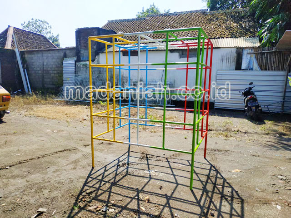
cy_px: 109
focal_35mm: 24
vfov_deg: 56.8
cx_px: 146
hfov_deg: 71.6
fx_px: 202
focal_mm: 3.94
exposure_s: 1/3048
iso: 250
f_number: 1.9
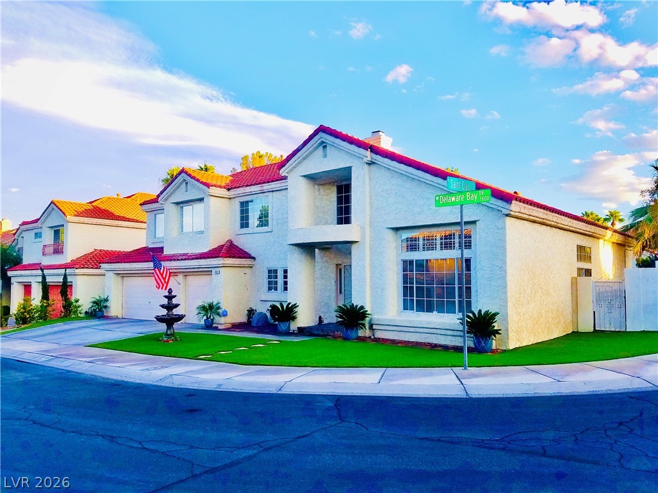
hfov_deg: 67.3
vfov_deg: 53.1
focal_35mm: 26
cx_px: 329
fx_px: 494
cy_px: 246
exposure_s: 1/624
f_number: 1.7
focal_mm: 4.2
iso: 50
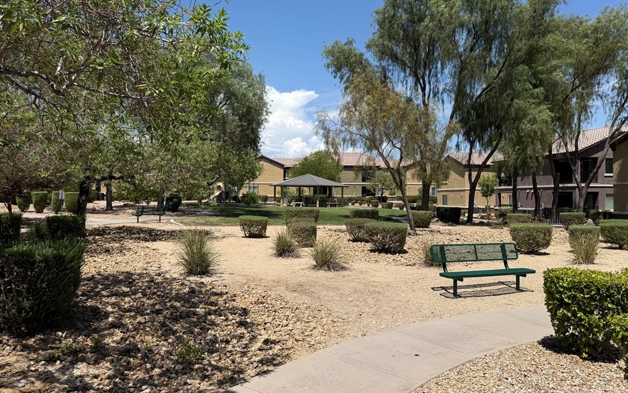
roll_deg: +0.6
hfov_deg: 70.4
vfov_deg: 47.6
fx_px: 445
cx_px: 315
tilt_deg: +1.7
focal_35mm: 26
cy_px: 187
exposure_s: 1/6711
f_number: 1.78
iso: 80
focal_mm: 6.76
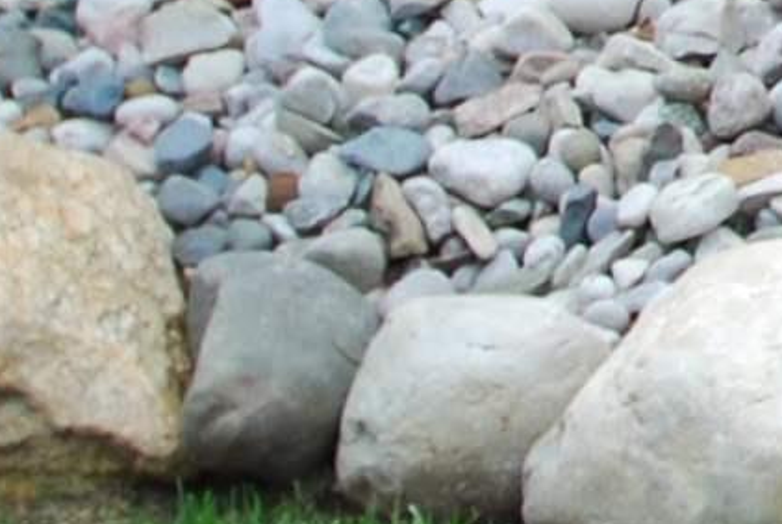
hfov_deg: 6.9
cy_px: -731
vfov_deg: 5.1
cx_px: 2526
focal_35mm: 262
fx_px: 5701
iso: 100
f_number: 5.6
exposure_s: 1/125
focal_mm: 24
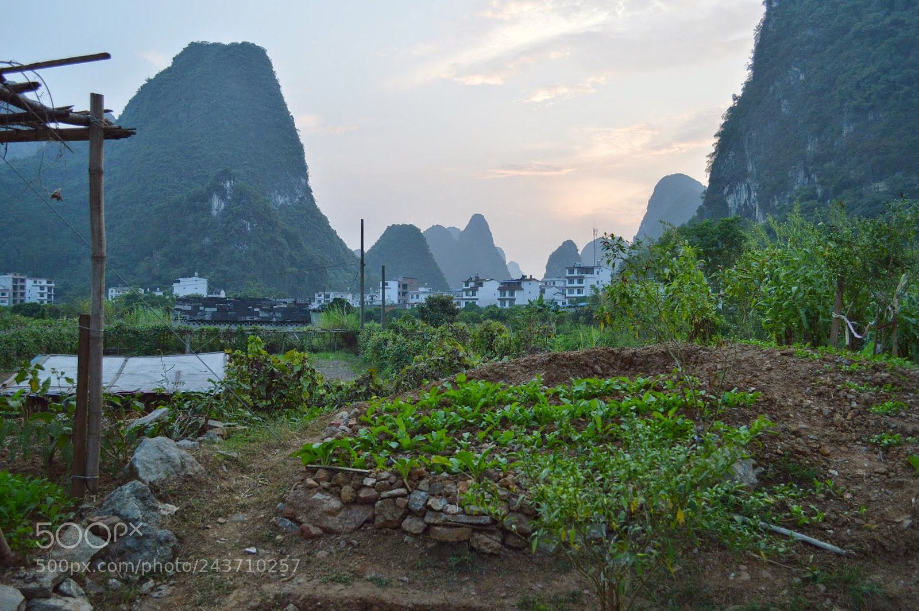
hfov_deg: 57.3
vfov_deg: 39.9
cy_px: 306
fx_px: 842
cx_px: 460
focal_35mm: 33
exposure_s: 1/100
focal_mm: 22
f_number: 4.5
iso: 400
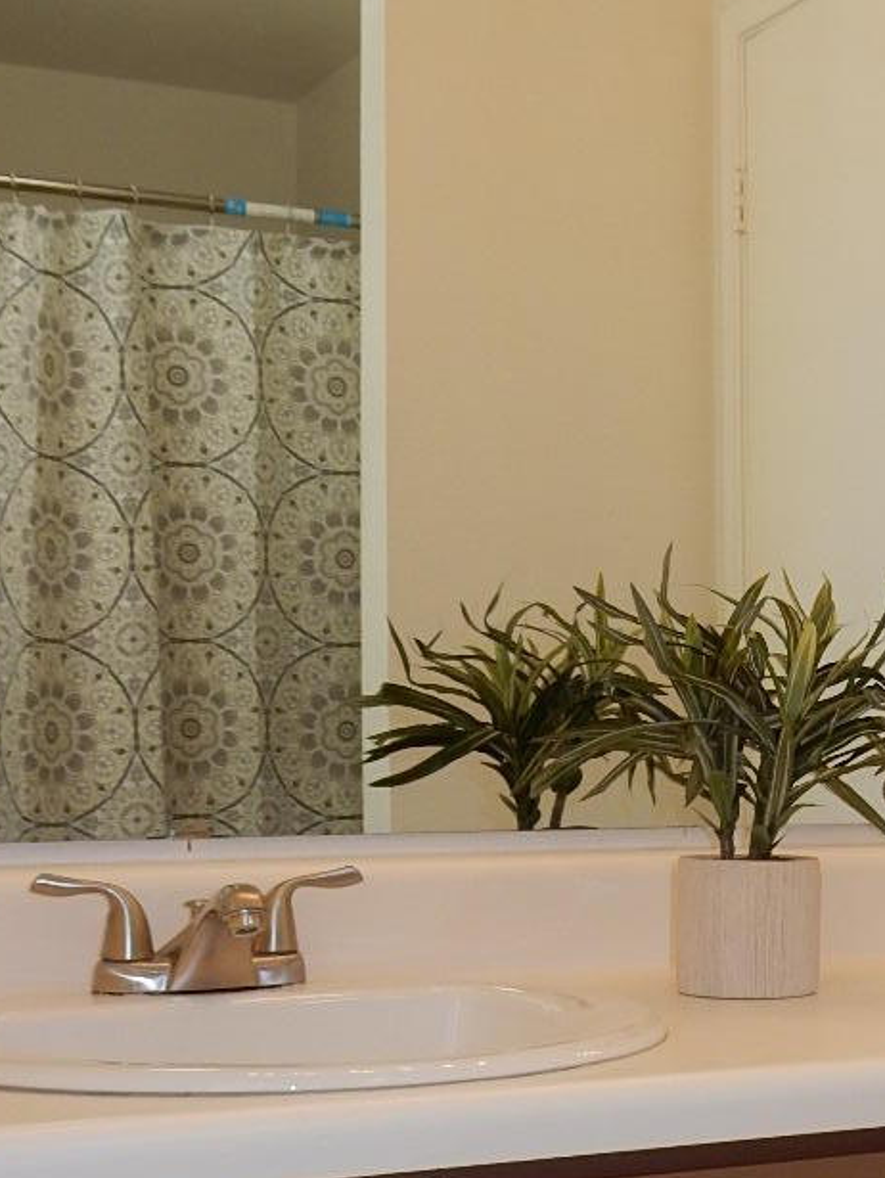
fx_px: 2213
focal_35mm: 65
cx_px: 787
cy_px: 674
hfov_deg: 22.1
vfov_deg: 29.8
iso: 125
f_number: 3.7
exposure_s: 1/50
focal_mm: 4.5
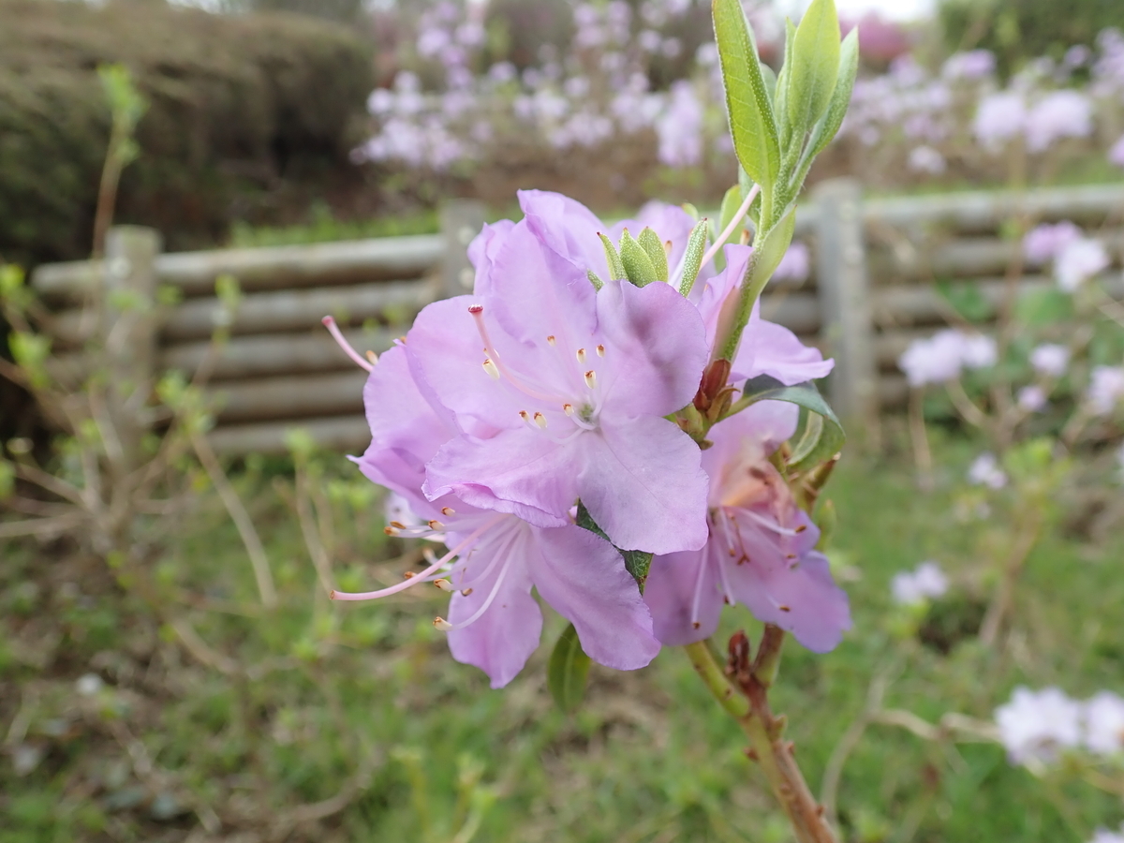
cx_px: 562
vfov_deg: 46.8
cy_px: 422
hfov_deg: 60.0
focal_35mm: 30
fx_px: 974
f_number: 3.2
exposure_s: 1/320
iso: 100
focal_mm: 5.5
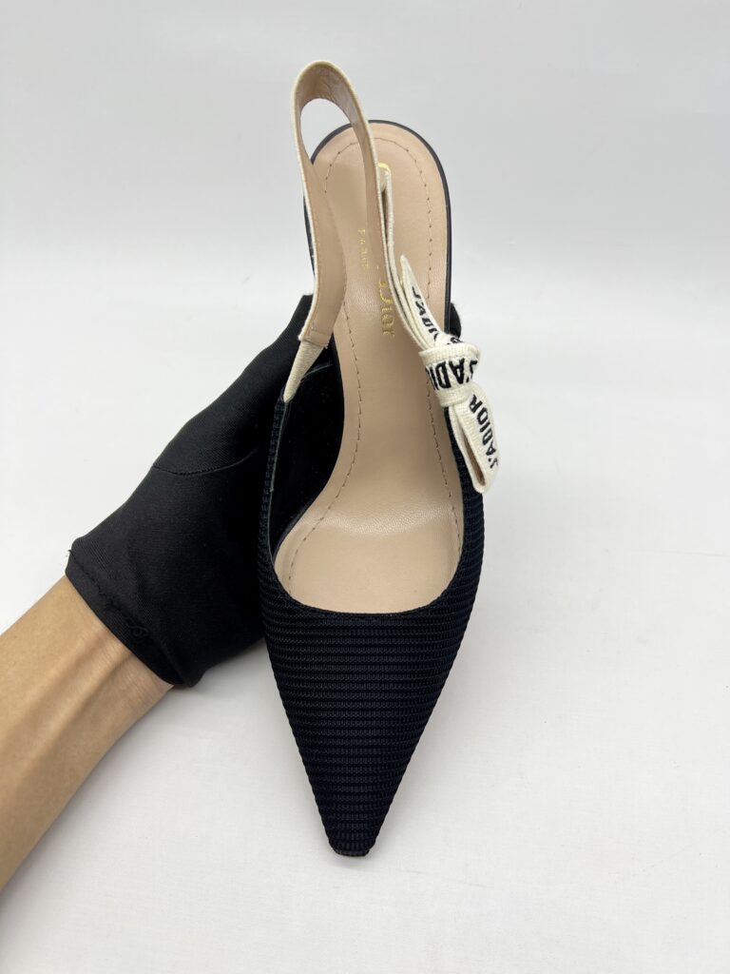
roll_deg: +0.4
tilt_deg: -41.5
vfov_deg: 67.3
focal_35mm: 26
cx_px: 365
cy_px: 487
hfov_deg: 53.1
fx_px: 731
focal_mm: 5.7
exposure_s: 1/164
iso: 40
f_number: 1.5
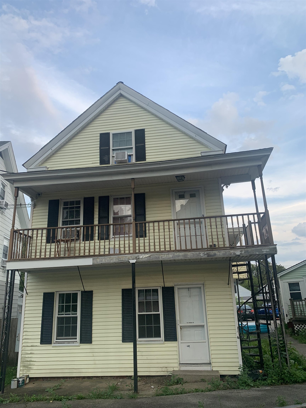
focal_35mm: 26
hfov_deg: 53.1
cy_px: 204
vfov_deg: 67.3
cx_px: 153
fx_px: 306
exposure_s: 1/262
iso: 25
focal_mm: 4.25
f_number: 1.8
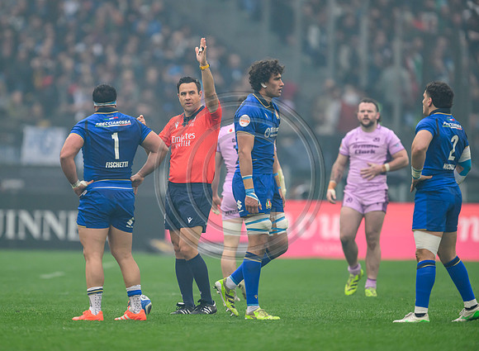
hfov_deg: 3.2
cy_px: 165
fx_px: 8677
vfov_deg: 2.3
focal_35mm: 632
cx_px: 200
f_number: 4
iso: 2000
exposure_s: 1/2500
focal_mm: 560
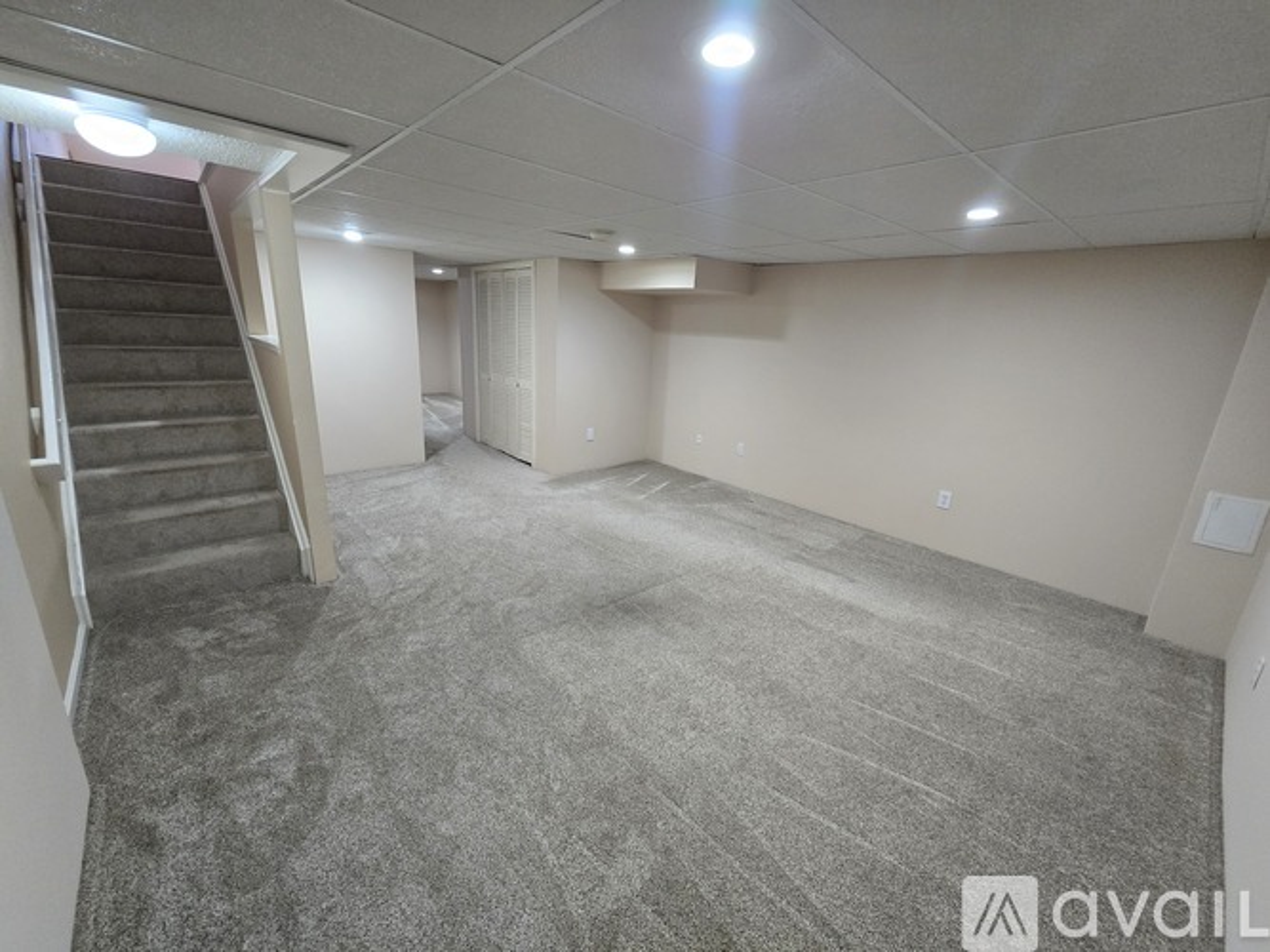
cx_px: 635
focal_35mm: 13
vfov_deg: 89.9
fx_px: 477
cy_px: 476
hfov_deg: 106.2
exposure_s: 1/60
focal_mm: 2.2
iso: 500
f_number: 2.2
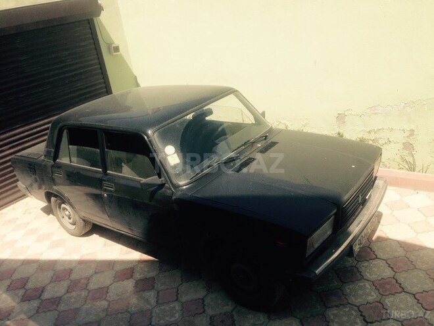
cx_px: 217
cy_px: 163
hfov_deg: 55.4
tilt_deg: -22.9
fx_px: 414
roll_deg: +10.2
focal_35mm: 33
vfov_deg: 42.9
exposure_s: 1/1290
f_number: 2.4
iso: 50
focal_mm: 4.12
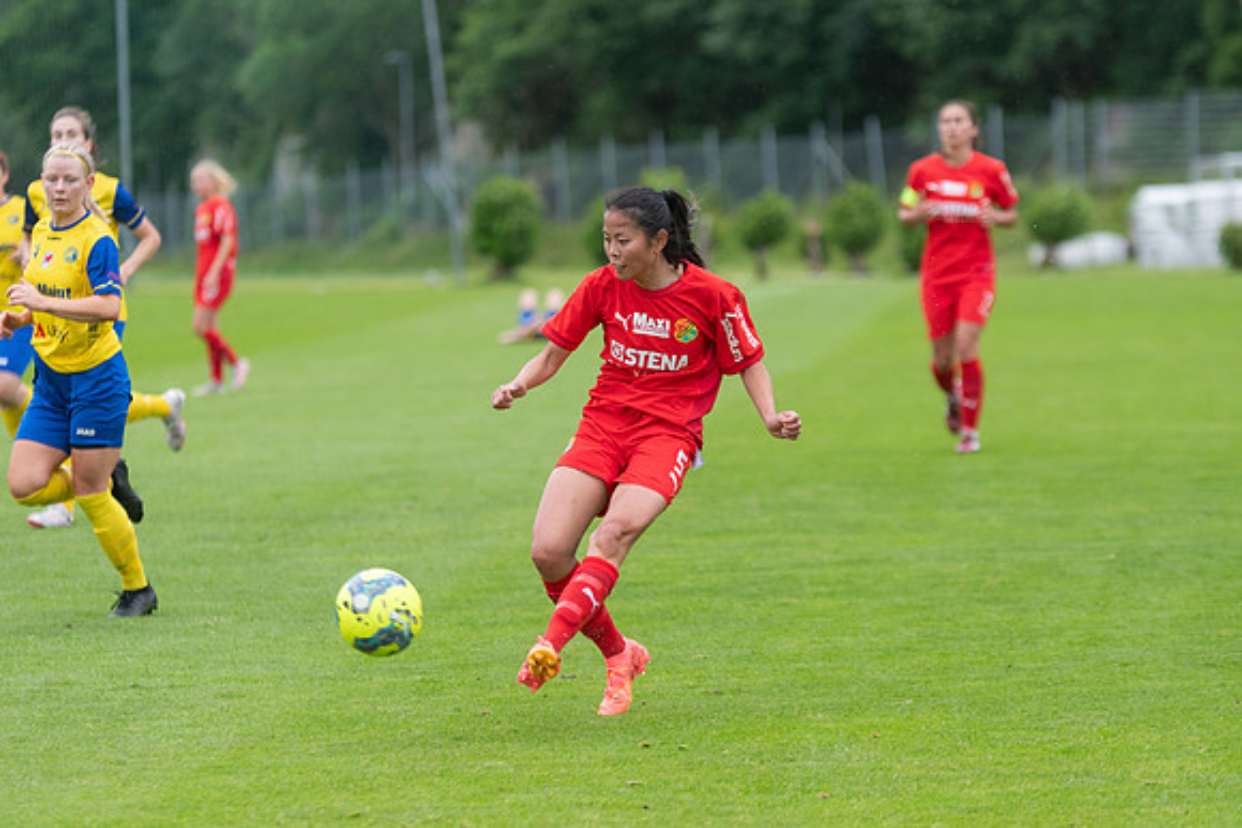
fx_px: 7764
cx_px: 621
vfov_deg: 6.1
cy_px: 414
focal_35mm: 225
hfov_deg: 9.1
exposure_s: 1/1600
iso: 450
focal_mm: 150
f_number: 3.2
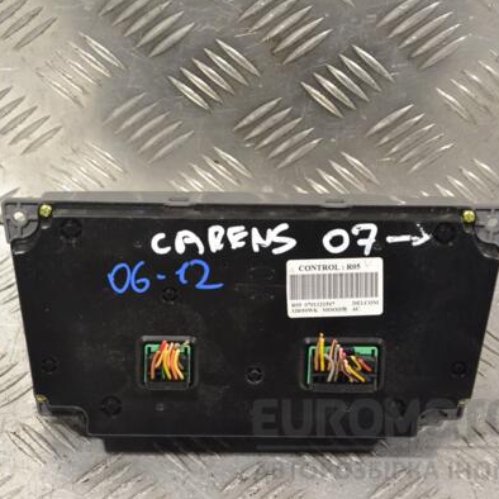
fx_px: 1739
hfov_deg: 16.3
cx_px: 229
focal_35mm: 107
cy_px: 250
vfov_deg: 16.3
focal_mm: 55
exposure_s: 1/250
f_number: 8
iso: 3200
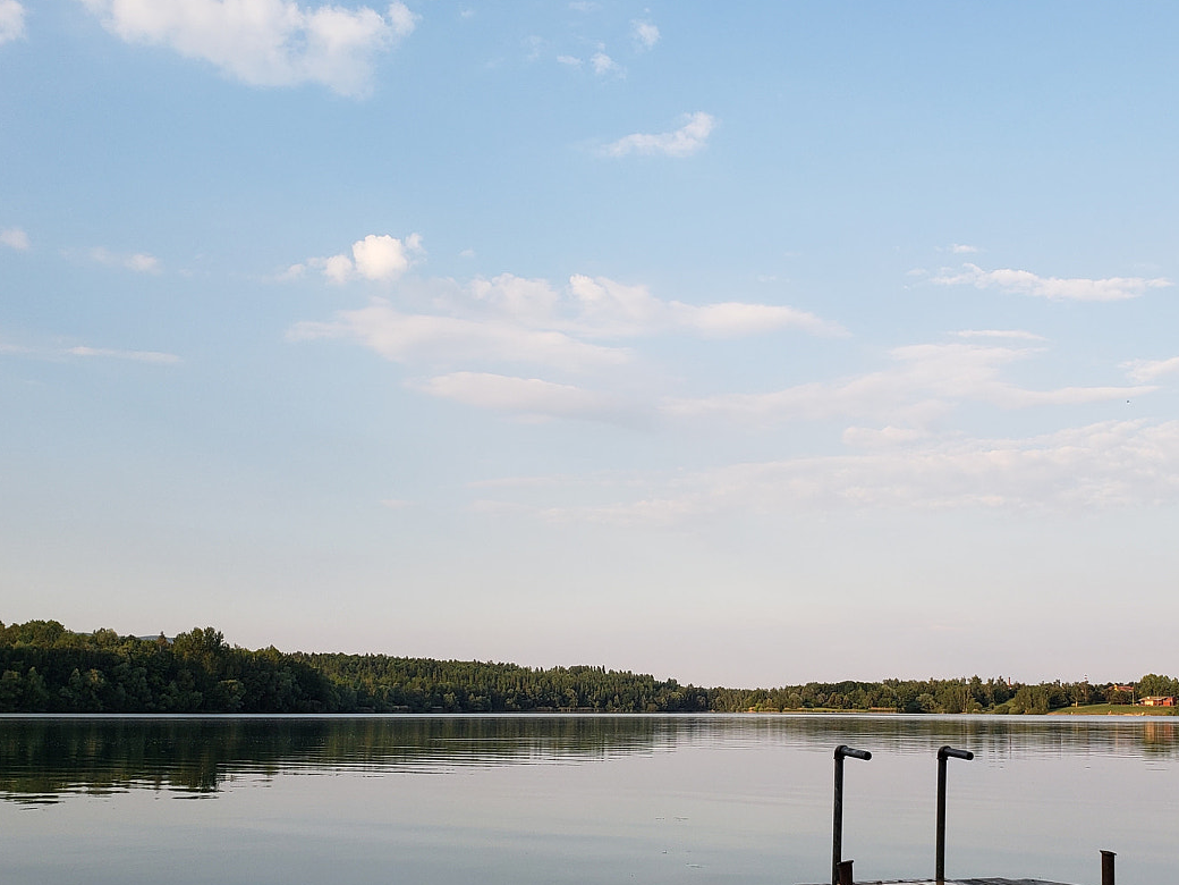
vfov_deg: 35.5
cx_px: 682
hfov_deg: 46.6
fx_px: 1362
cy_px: 609
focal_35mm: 40
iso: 50
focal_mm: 4.3
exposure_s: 1/558
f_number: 2.4
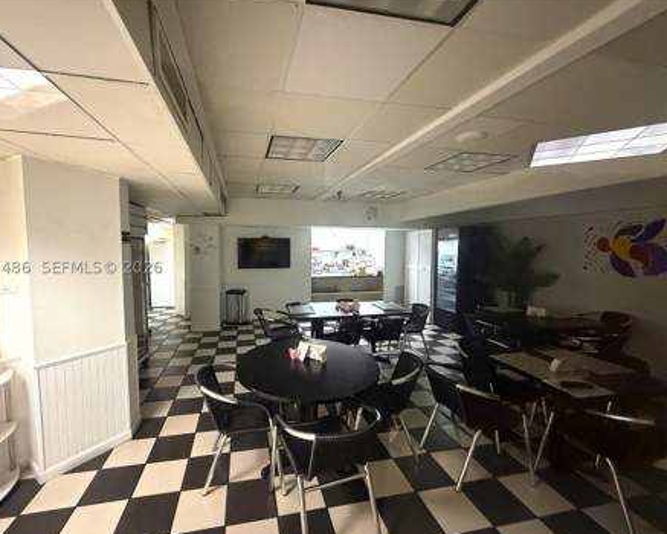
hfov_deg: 96.5
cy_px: 267
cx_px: 302
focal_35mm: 15
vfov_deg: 84.1
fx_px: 296
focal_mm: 2.22
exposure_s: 1/40
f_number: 2.2
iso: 1000
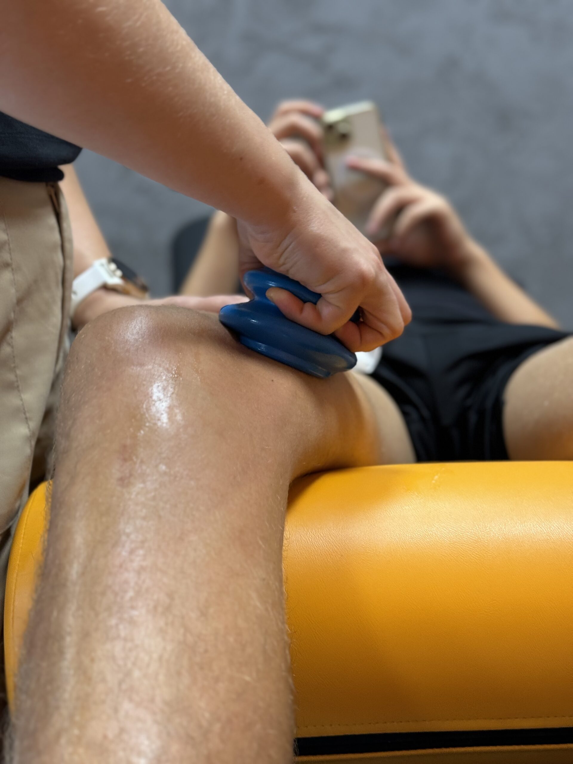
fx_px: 1059
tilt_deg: -15.8
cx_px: 286
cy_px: 382
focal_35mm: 48
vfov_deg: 39.7
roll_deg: +0.8
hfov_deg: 30.3
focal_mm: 6.76
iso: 125
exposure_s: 1/50
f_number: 1.78
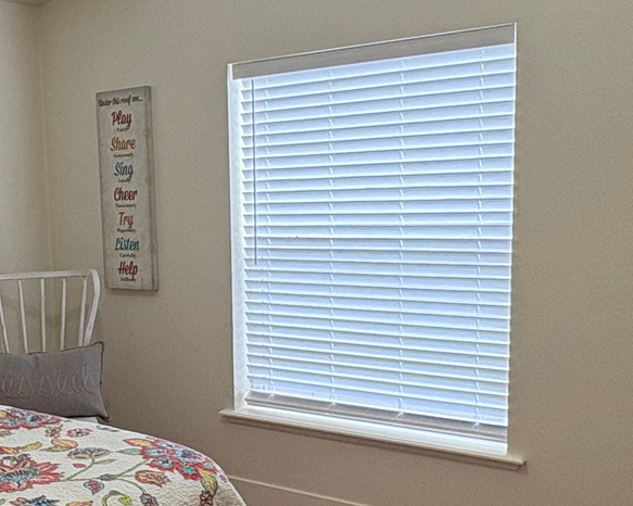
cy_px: 315
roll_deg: +2.4
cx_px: 148
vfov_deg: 31.3
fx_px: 899
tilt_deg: -7.7
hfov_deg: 37.7
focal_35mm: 48
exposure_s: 1/120
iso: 80
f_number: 2.2
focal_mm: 2.22
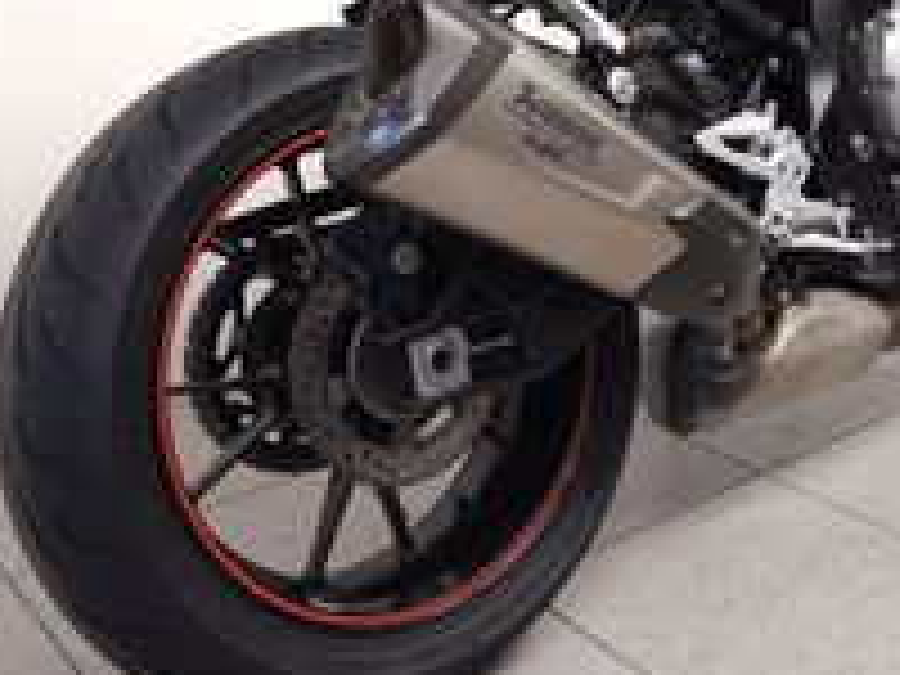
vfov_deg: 30.3
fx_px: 1196
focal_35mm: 46
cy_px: 86
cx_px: 580
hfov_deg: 40.8
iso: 125
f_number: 1.8
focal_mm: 5.4
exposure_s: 1/50
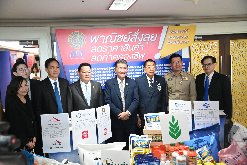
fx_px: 261
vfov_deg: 35.0
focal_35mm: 38
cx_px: 124
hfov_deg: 50.7
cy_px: 82
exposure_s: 1/640
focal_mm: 38
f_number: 4
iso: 16000
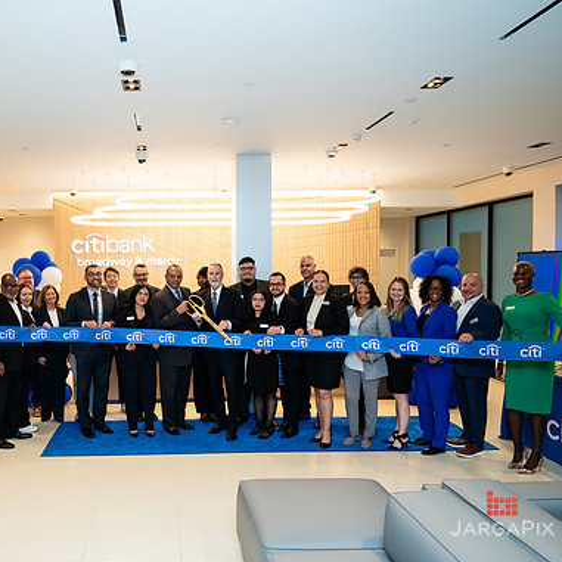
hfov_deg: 51.0
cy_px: 283
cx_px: 164
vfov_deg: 52.5
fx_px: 569
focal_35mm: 31
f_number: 4
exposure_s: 1/160
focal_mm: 24
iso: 400
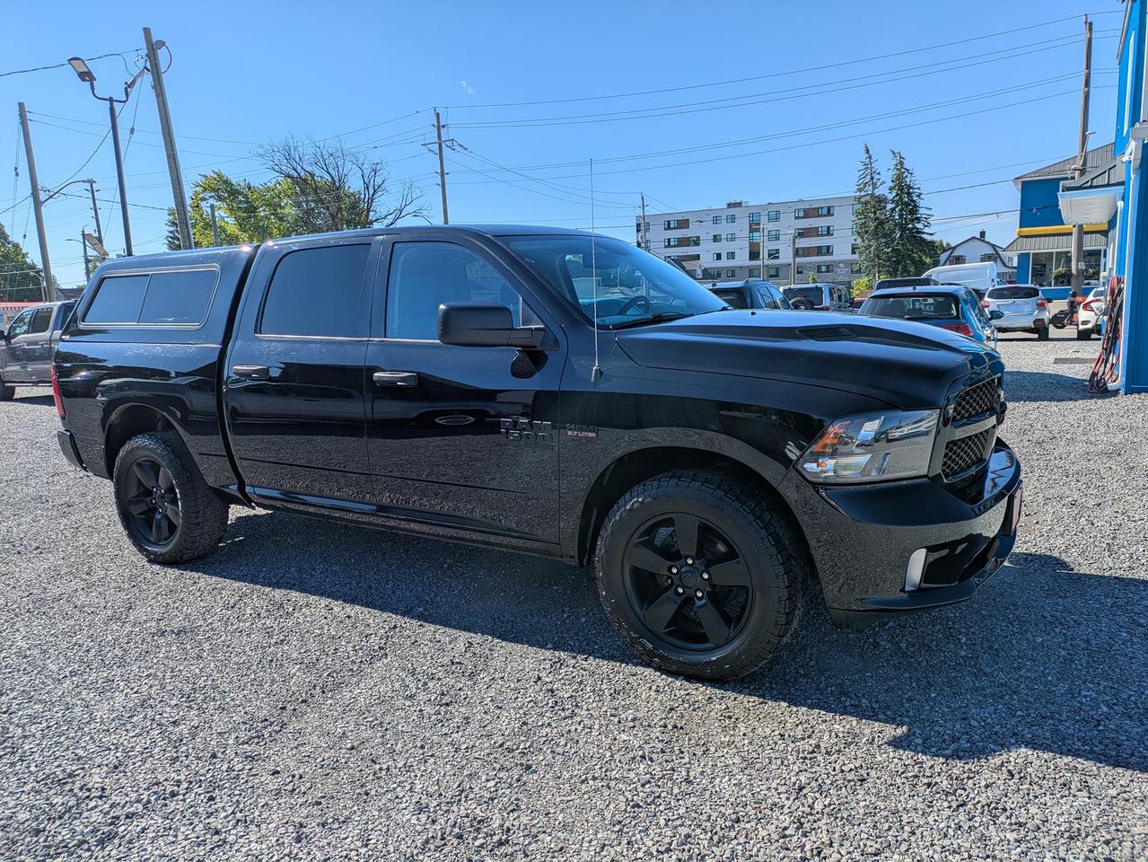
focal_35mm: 25
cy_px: 431
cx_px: 574
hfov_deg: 69.4
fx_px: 829
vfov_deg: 54.9
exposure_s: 1/2155
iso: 43
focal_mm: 5.43
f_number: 1.89
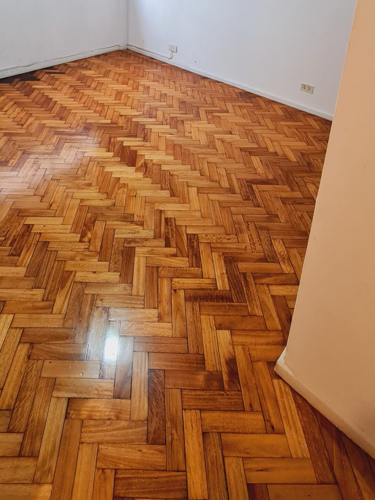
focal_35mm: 23
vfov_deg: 63.1
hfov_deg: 58.6
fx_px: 332
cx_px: 159
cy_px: 59
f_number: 2.2
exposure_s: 1/33
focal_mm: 2.2
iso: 320
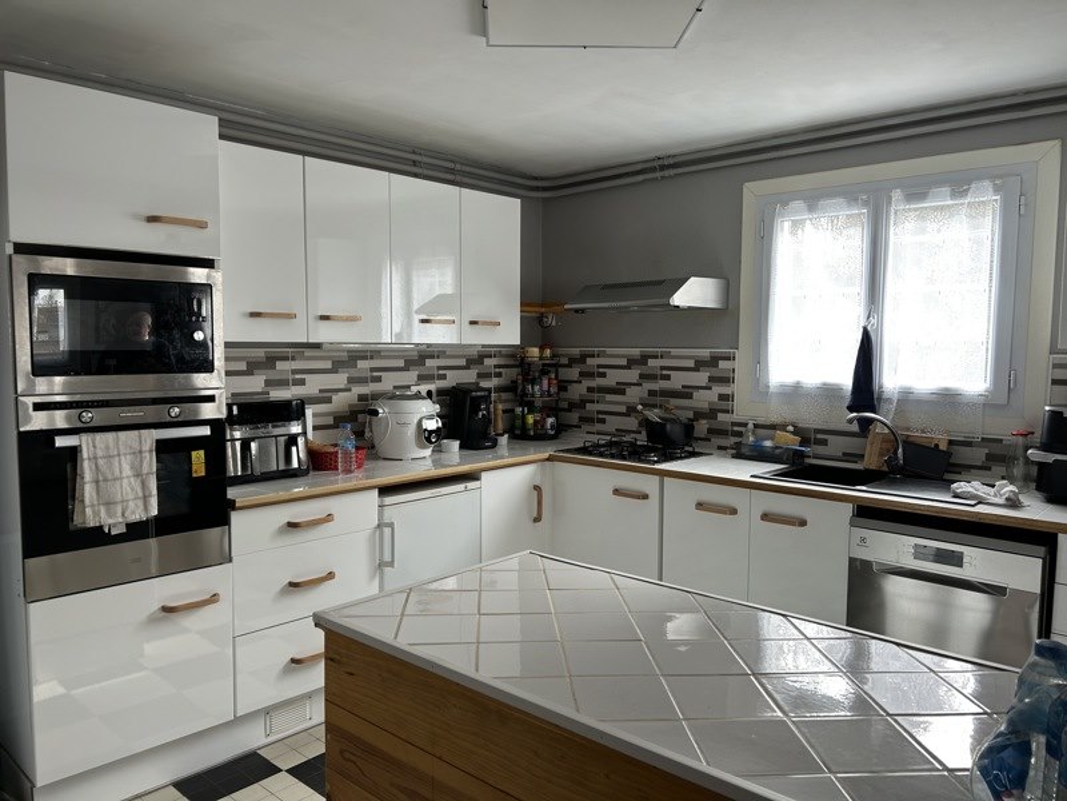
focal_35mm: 26
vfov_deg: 53.1
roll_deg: -0.4
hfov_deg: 67.3
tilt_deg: -5.4
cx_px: 534
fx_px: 801
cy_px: 400
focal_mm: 5.7
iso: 50
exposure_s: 1/121
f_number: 1.5
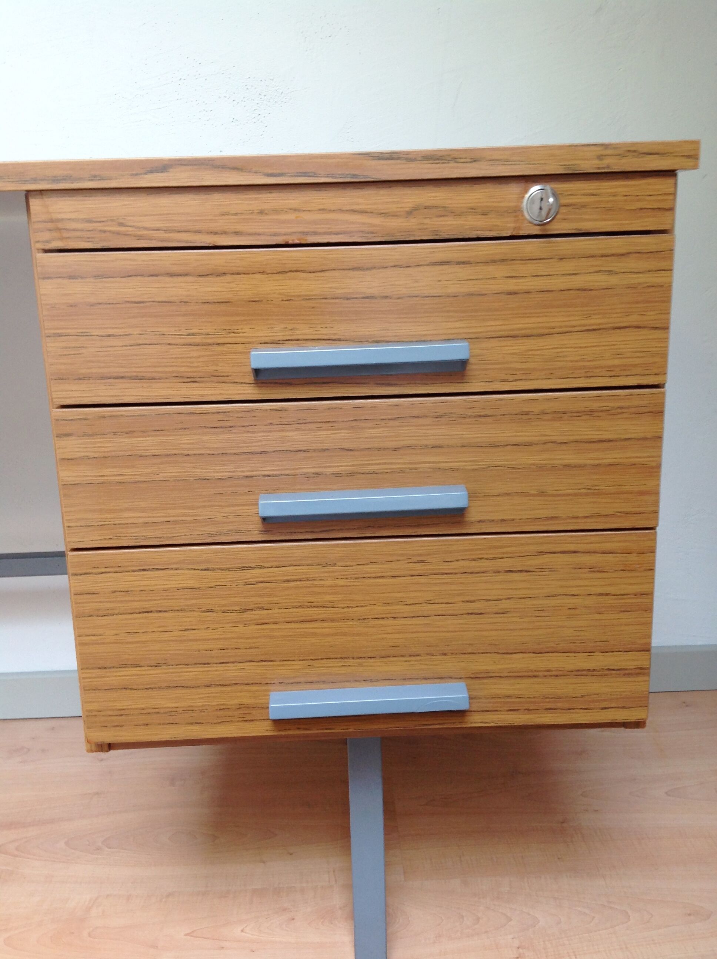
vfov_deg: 52.7
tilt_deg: -15.3
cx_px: 358
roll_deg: +1.6
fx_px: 969
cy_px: 480
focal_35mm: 35
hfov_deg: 40.6
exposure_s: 1/15
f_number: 2.4
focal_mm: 4.28
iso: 80
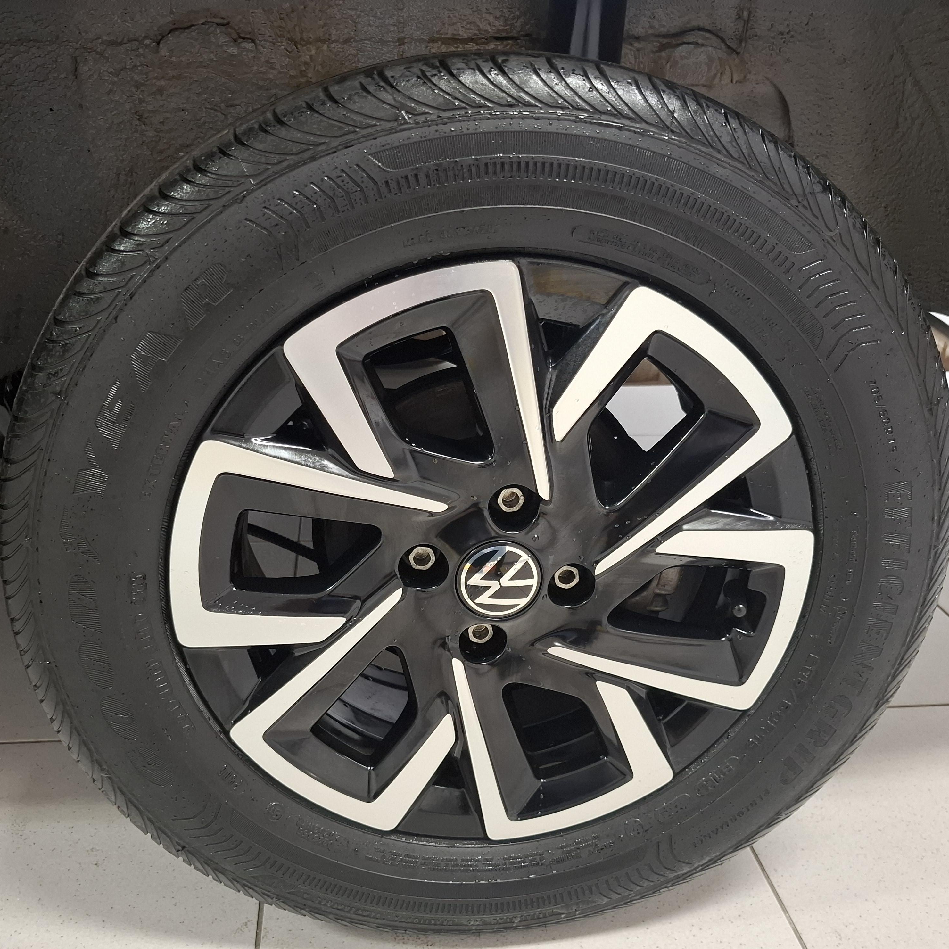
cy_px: 484
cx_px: 455
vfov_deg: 57.3
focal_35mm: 28
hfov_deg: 57.3
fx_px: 868
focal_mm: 5.54
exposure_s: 1/30
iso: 400
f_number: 1.8
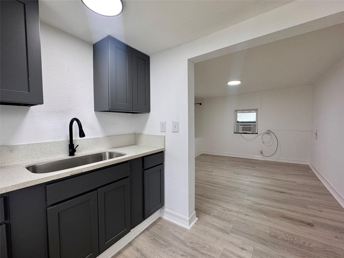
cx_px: 172
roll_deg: +3.6
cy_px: 129
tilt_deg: -2.9
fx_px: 139
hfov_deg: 102.1
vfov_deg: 85.7
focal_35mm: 14
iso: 100
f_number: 2.2
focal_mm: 2.22
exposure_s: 1/99
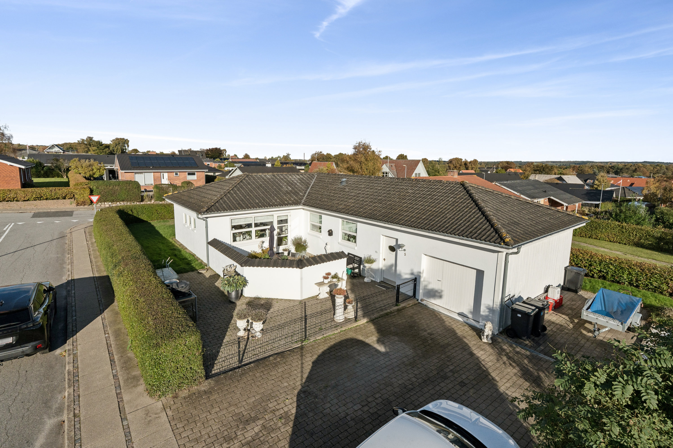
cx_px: 336
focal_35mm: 17
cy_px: 224
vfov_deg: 70.4
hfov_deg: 93.3
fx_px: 318
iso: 800
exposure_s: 1/2500
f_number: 10
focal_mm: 17
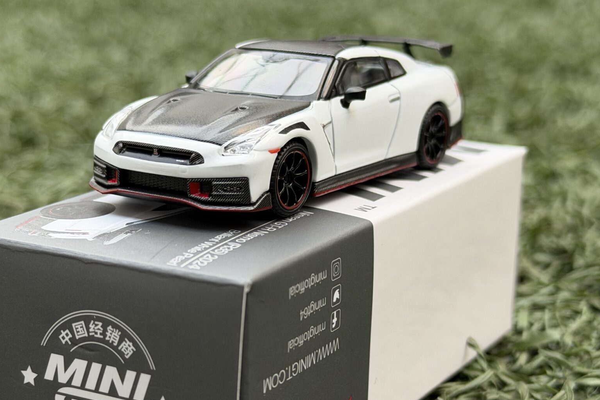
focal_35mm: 83
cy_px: 280
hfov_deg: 24.5
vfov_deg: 16.4
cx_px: 284
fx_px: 1383
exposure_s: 1/60
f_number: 1.78
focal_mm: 6.76
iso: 100
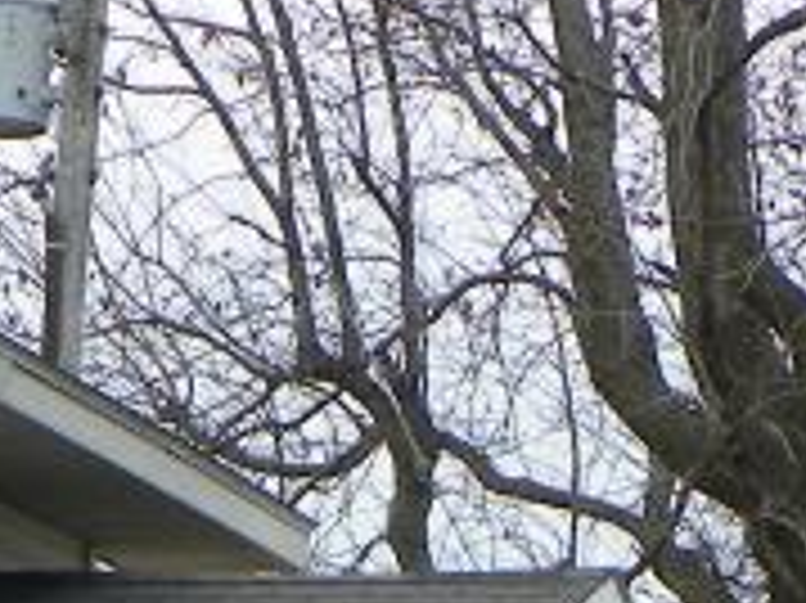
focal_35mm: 321
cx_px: 270
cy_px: 1298
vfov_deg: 4.5
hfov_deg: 6.2
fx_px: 7469
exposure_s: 1/250
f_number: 4
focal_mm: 9.9
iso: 64
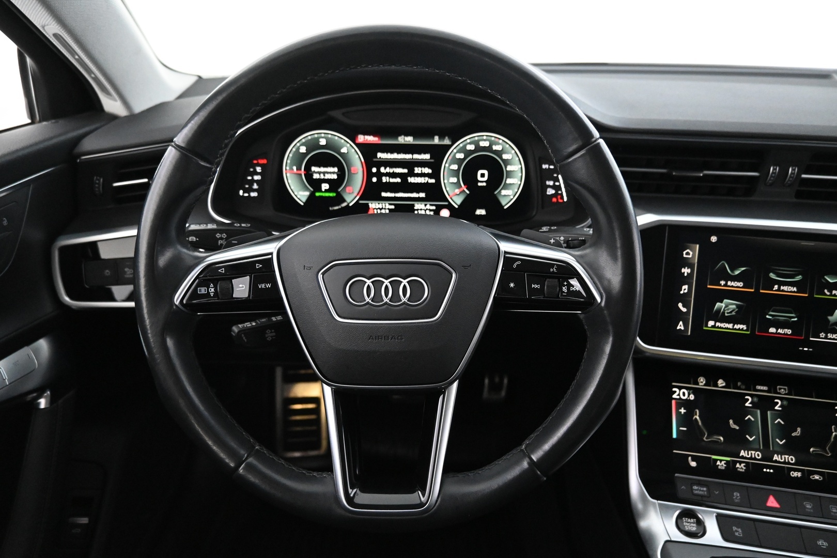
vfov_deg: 53.1
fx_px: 558
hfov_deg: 73.7
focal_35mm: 24
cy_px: 279
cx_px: 418
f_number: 3.5
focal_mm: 16
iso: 5600
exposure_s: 1/25
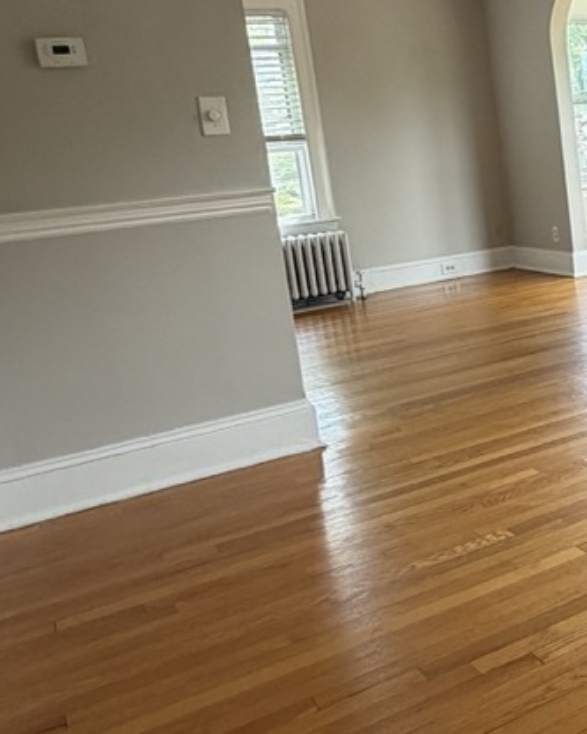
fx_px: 912
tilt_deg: -9.8
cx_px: 666
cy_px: 293
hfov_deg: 31.2
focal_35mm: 42
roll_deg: +5.3
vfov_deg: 43.6
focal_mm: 2.22
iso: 125
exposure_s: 1/121
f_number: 2.2
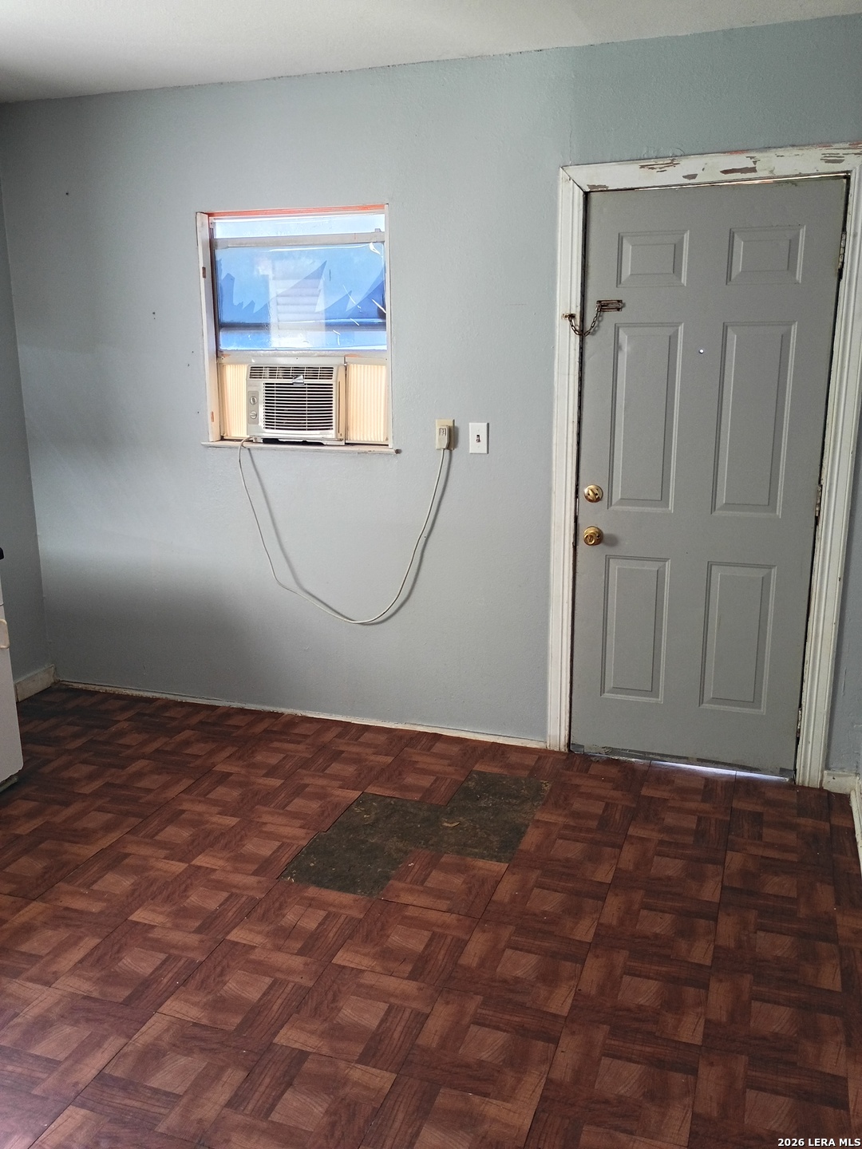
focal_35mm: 29
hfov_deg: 48.2
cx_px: 431
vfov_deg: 61.7
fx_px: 963
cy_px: 574
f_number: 1.8
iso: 454
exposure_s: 1/60
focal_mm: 4.27
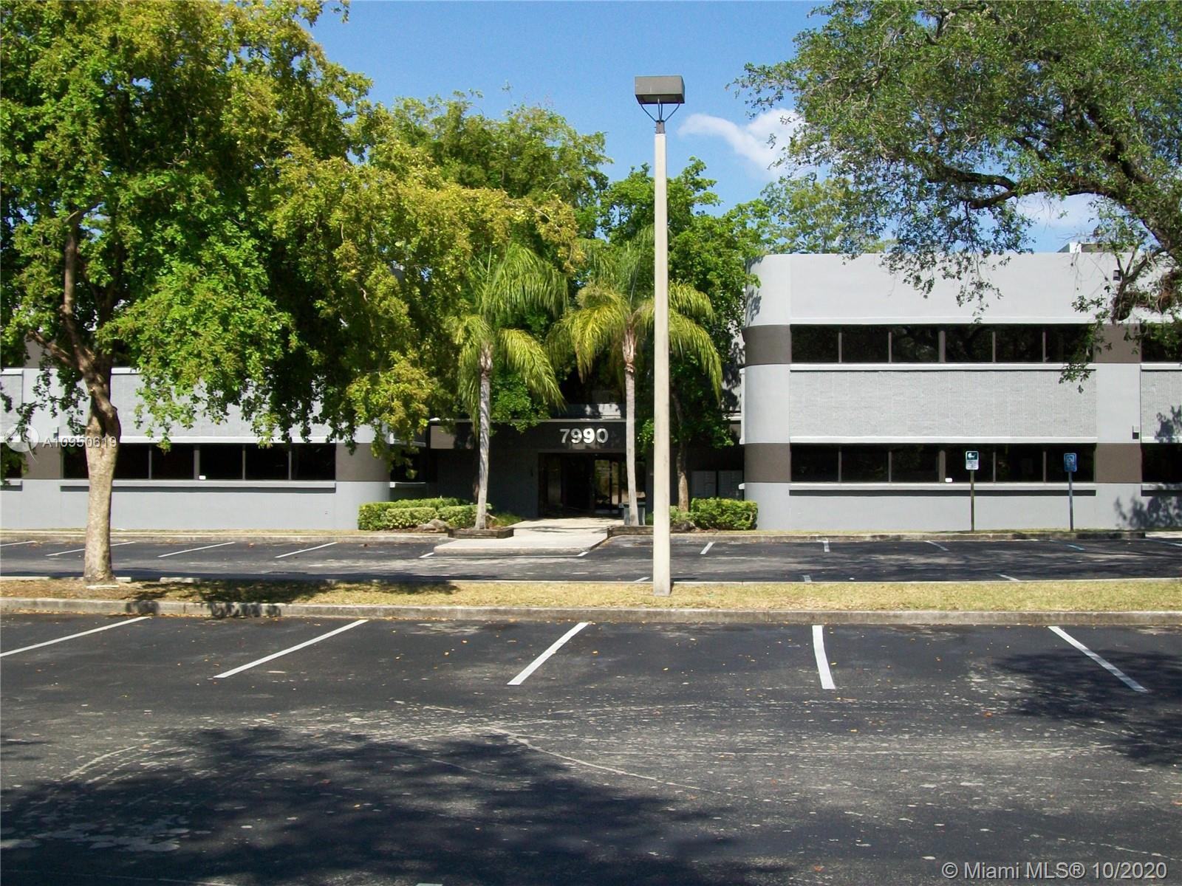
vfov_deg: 32.2
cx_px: 591
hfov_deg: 42.1
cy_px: 443
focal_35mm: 45
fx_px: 1537
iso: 64
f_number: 5.3
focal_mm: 7.6
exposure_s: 1/320
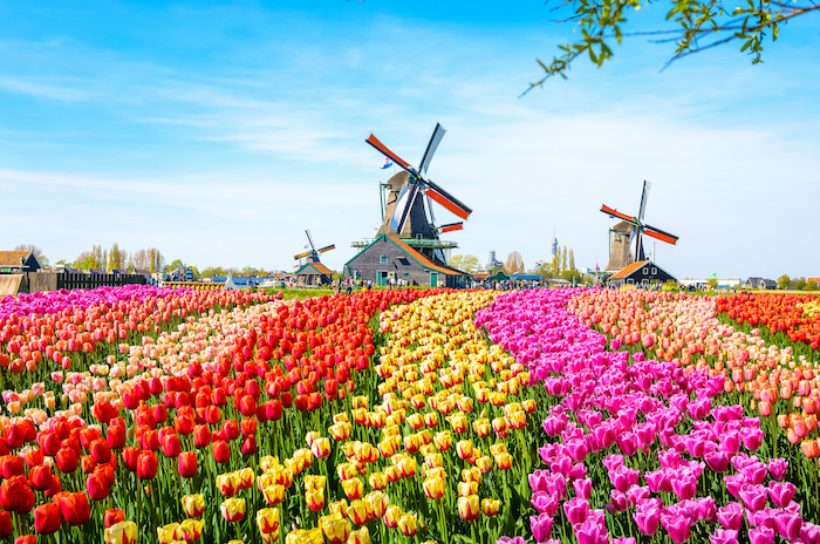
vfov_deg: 23.7
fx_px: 1296
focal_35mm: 57
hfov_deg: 35.1
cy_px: 272
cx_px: 410
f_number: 10
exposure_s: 1/400
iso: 200
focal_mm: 38
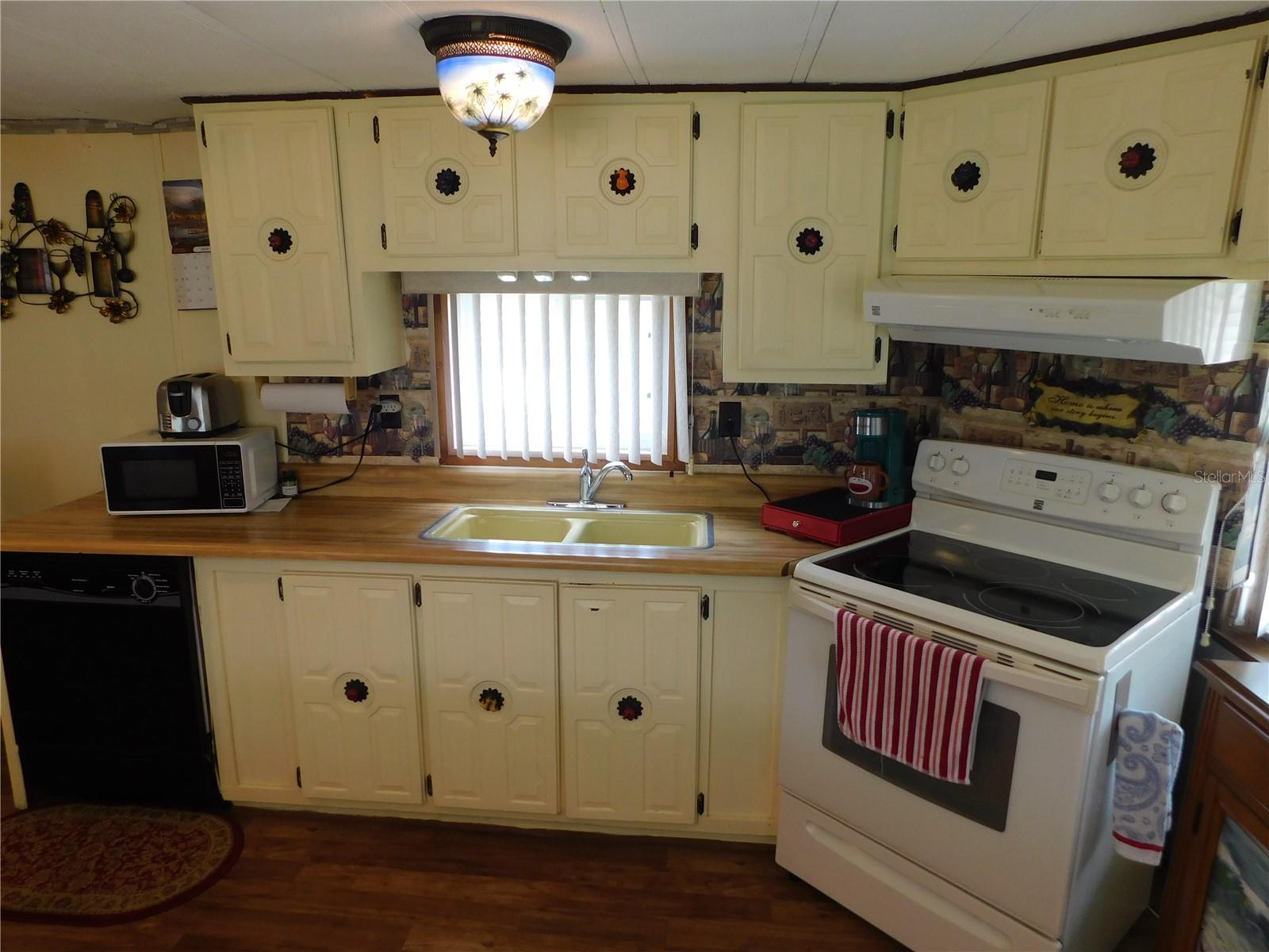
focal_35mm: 23
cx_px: 634
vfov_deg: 58.9
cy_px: 476
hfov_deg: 73.9
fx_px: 843
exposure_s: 1/30
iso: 125
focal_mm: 4
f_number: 3
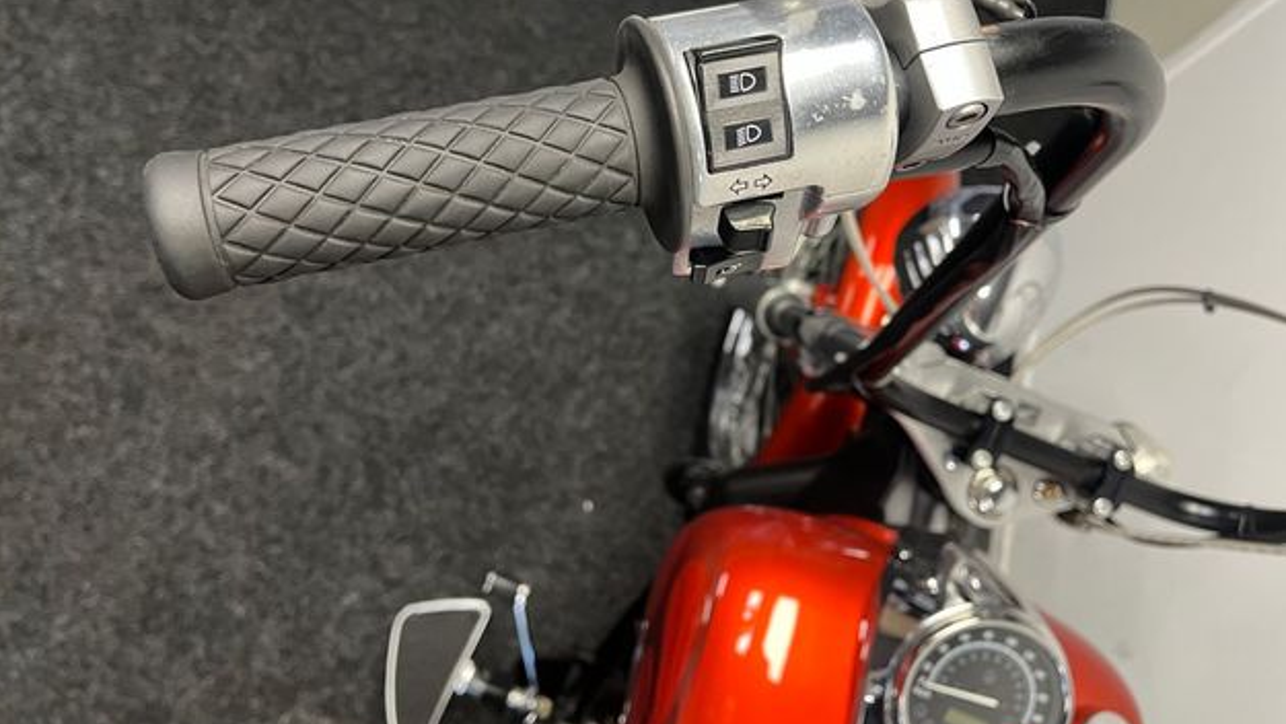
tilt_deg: -56.6
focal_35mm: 29
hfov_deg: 66.0
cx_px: 640
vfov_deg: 40.0
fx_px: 989
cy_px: 284
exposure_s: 1/50
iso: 200
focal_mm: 5.1
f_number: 1.6
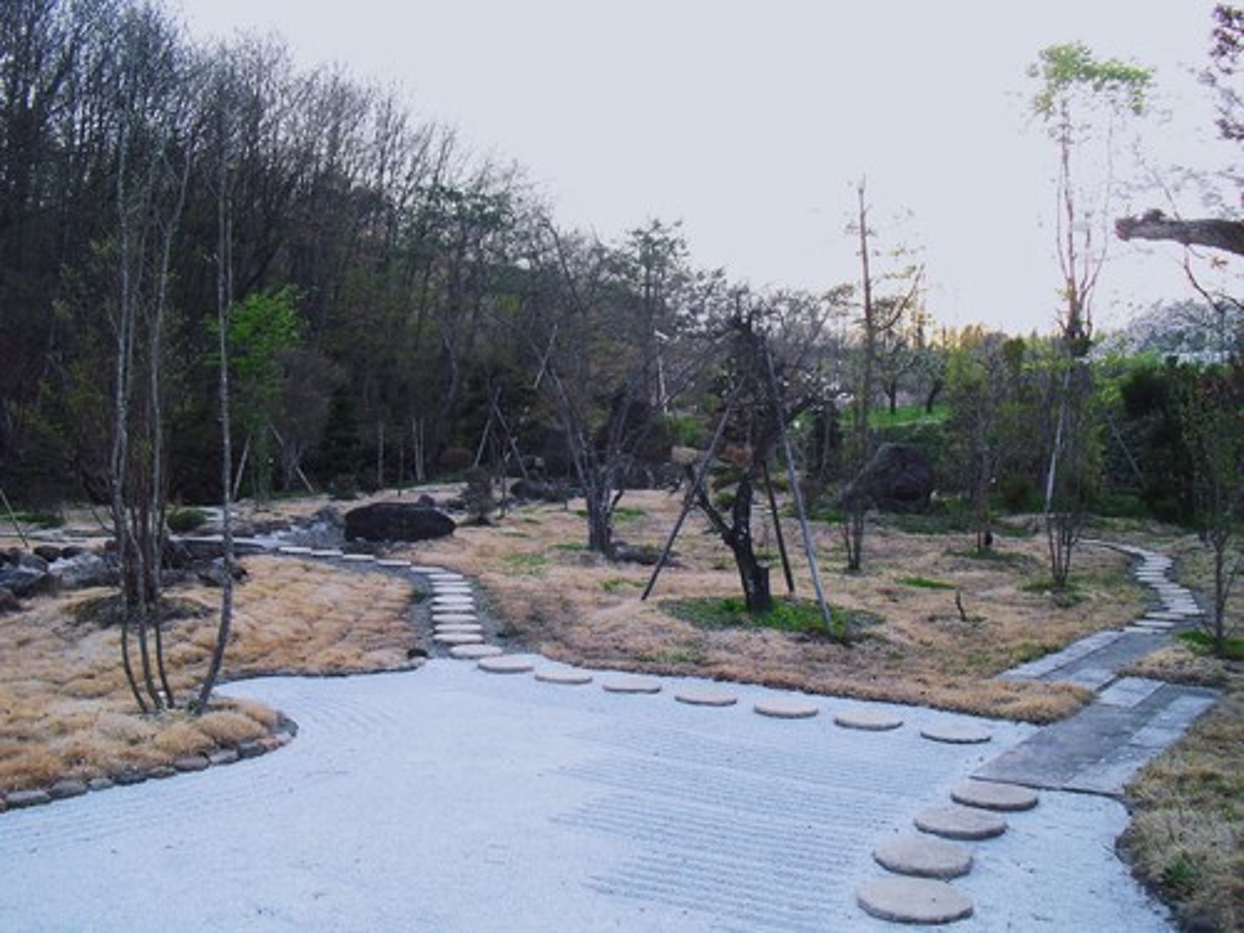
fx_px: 1294
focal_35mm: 36
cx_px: 622
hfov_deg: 51.4
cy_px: 466
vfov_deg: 39.7
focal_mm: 6.3
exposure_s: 1/125
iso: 200
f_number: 3.1
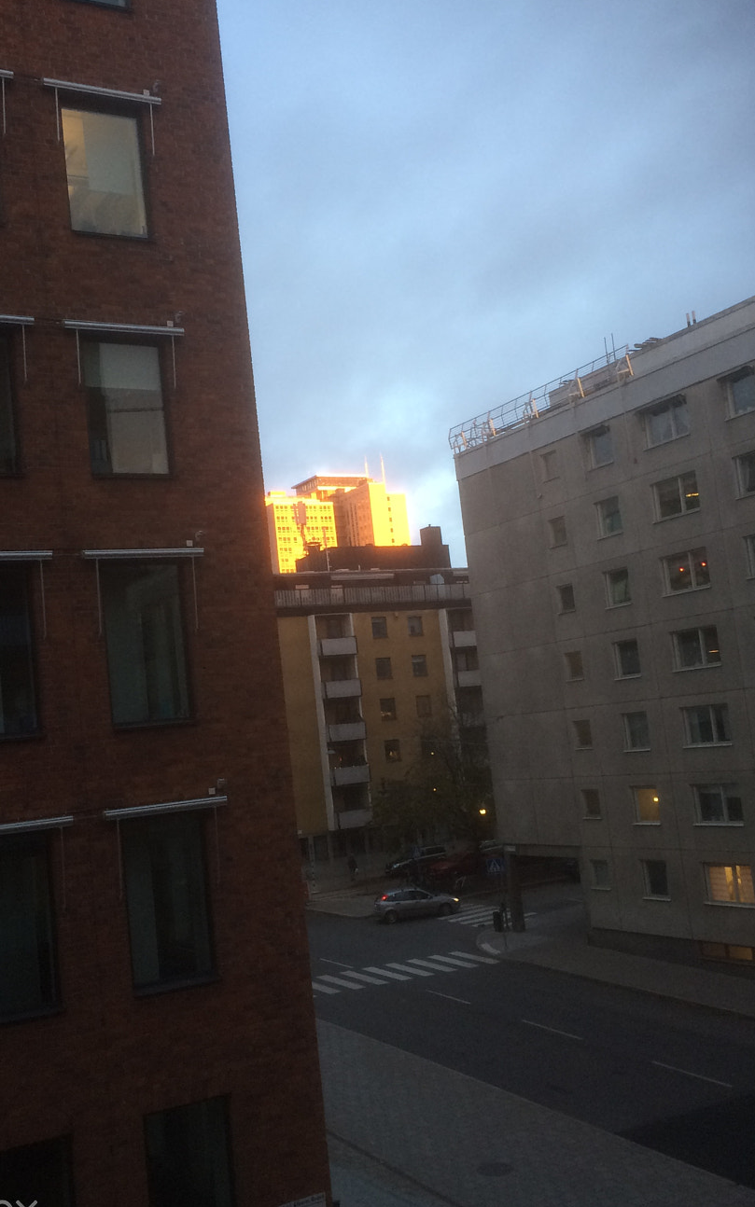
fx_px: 1251
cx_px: 366
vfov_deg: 51.5
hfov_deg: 33.6
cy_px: 598
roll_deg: +5.7
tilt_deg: +3.4
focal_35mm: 38
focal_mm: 4.15
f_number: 2.2
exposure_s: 1/33
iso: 40
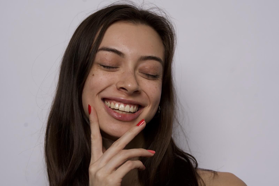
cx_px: 140
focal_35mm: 94
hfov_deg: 21.7
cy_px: 93
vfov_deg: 14.5
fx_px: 728
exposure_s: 1/250
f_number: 5.6
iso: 100
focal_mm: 94
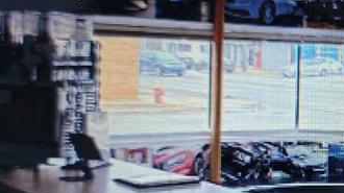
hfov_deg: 22.3
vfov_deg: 13.6
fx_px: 802
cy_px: 183
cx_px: 416
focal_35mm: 88
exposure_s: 1/60
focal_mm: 5.4
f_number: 1.8
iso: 200
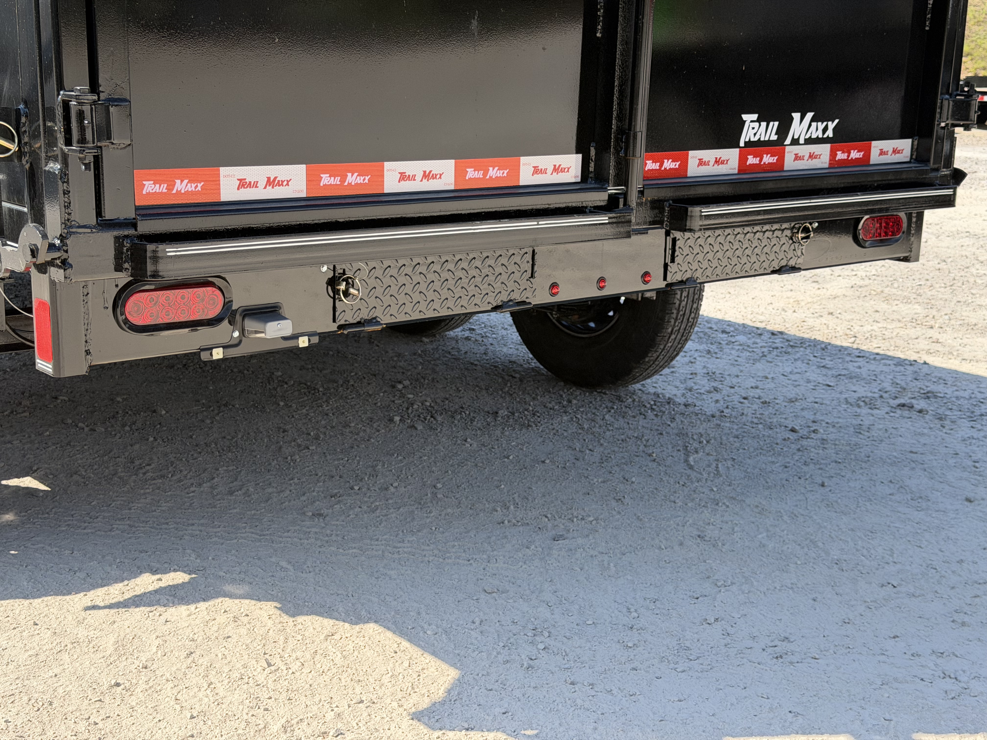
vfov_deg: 30.3
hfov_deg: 39.7
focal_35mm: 48
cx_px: 494
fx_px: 1369
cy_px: 370
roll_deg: -3.0
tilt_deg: -17.5
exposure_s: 1/1931
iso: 100
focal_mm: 6.76
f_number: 1.78
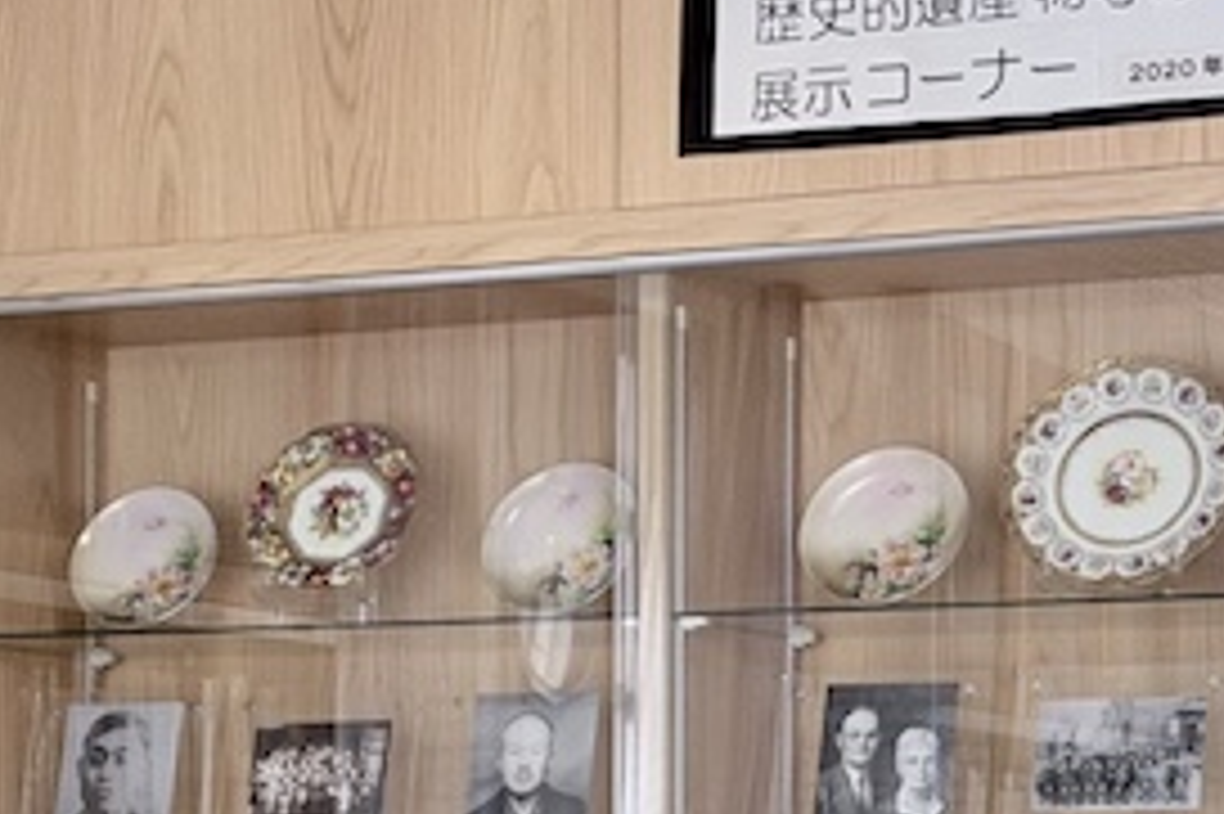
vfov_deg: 9.3
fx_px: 4995
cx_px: 198
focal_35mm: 147
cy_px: 801
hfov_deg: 13.9
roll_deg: +0.3
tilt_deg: +0.4
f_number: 1.78
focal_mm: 6.76
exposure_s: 1/120
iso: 250
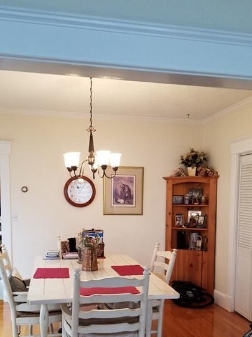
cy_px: 235
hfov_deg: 38.6
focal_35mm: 37
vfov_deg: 48.9
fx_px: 359
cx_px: 114
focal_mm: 4.25
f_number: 1.7
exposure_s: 1/40
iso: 160
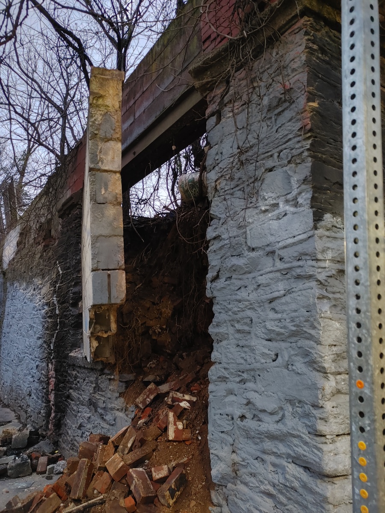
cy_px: 256
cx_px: 192
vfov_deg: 67.3
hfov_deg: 53.1
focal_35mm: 26
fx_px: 386
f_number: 1.8
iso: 750
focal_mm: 5.58
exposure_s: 1/10
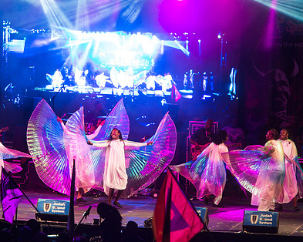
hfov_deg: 6.6
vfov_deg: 5.3
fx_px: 2608
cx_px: 125
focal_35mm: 291
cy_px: 124
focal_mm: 210
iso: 3200
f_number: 5.6
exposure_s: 1/200
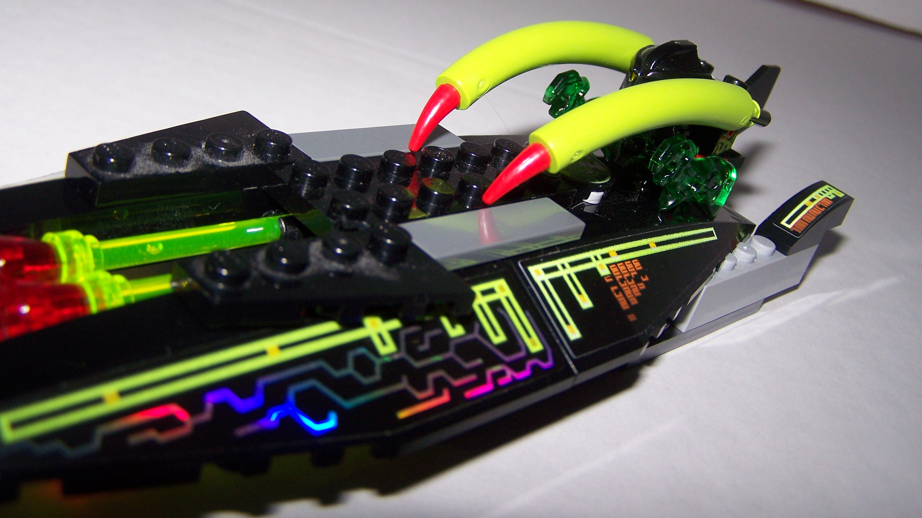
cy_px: 184
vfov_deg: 28.2
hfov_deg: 48.4
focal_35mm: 42
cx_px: 460
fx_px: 1027
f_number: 2.8
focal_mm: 6.3
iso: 80
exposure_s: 1/60
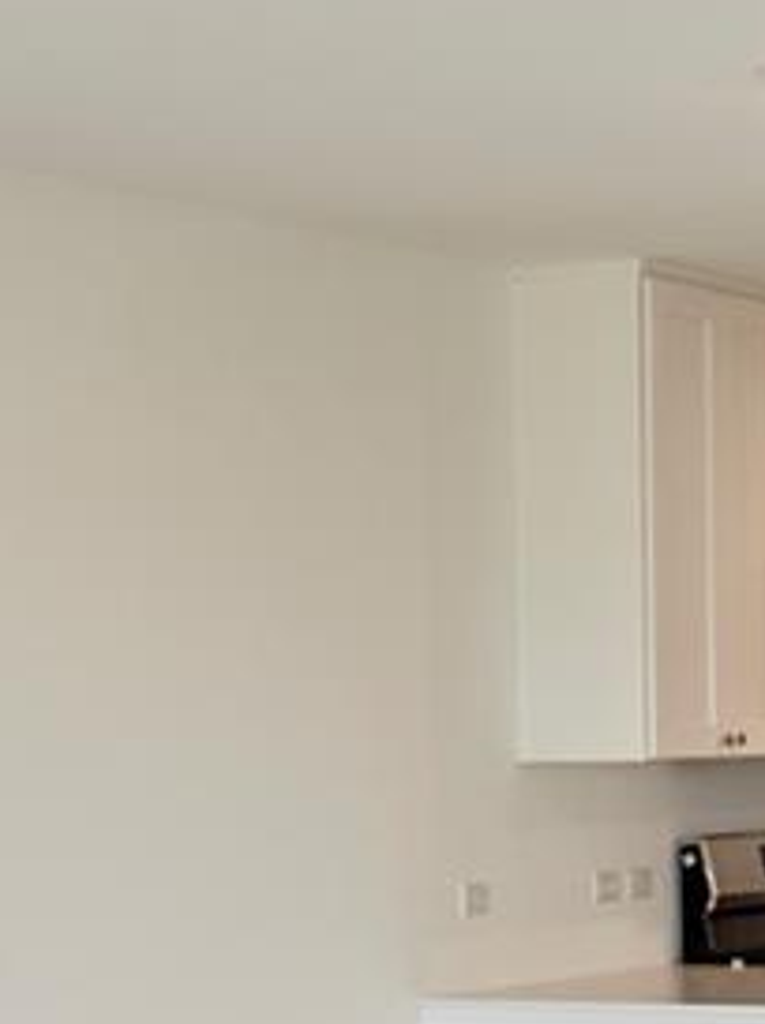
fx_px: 3840
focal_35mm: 130
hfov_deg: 11.4
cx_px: 236
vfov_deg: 15.0
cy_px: 958
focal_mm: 18
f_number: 2.8
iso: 320
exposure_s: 1/100
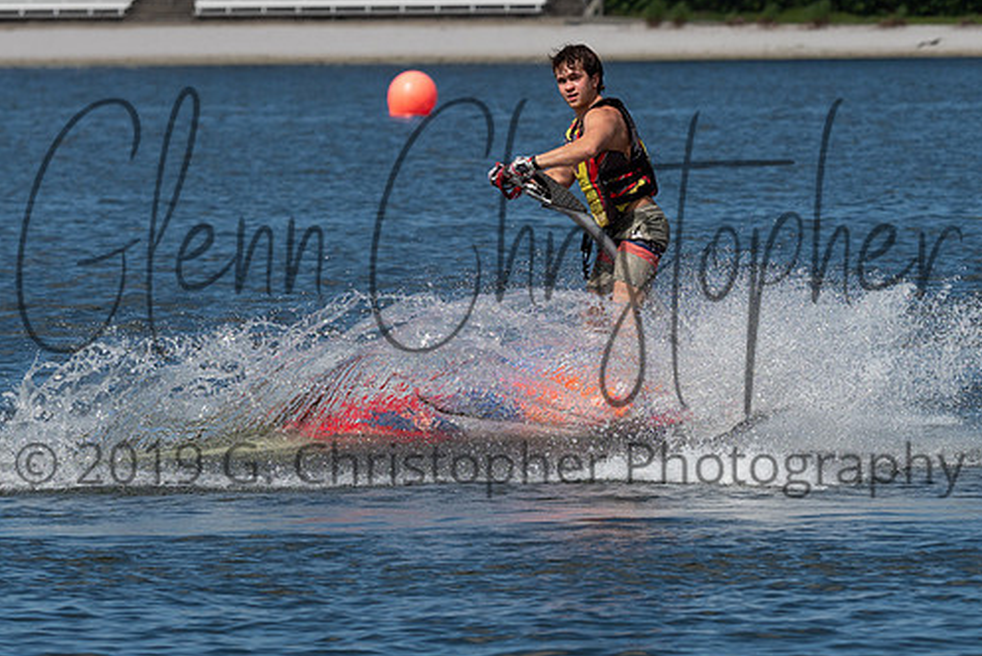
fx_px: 11954
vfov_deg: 3.1
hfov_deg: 4.7
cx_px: 513
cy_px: 263
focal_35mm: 438
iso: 200
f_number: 4.5
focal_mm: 150
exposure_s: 1/2500
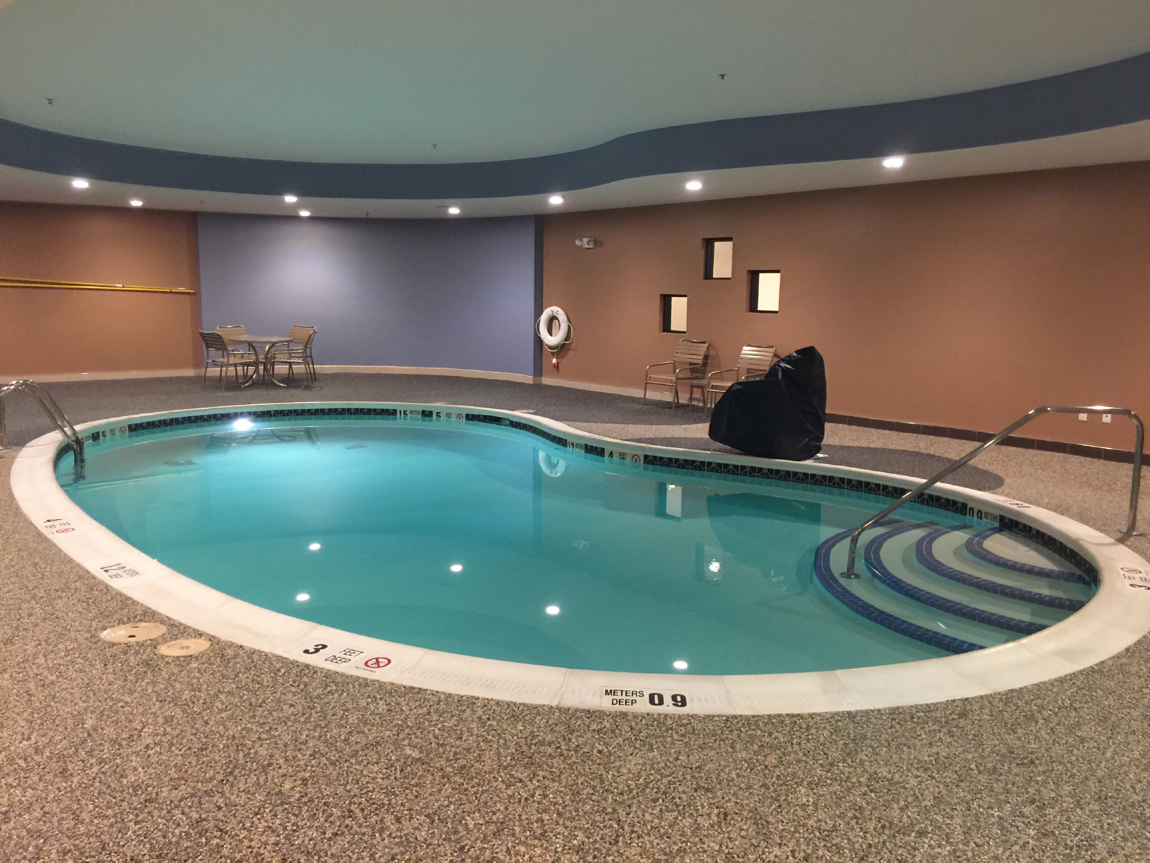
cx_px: 575
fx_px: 963
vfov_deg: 48.2
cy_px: 432
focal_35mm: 29
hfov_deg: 61.7
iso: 80
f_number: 2.2
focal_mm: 4.2
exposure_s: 1/4
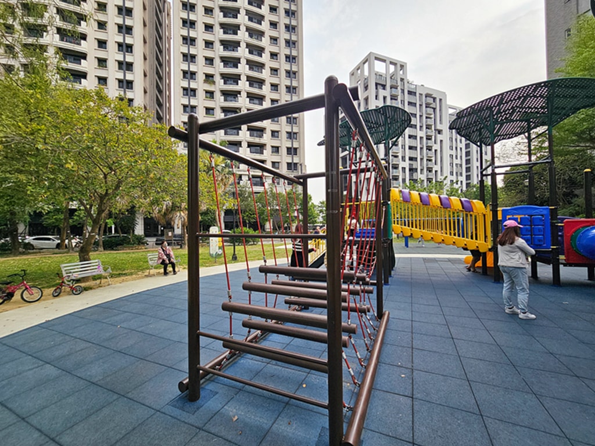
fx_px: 223
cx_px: 298
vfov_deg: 89.9
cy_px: 223
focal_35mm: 13
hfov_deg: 106.2
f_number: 2.2
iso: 50
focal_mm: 2.2
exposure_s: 1/1199
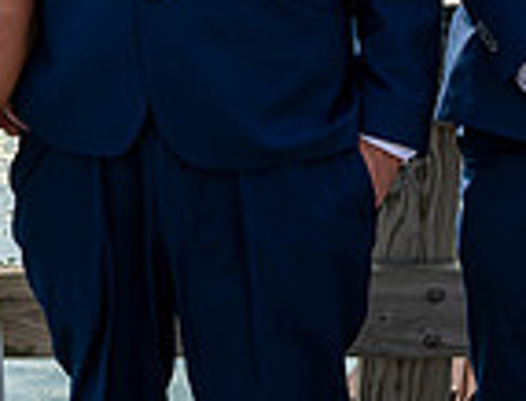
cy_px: 53
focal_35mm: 119
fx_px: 1819
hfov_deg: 15.7
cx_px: -156
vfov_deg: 12.5
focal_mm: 24
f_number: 7.1
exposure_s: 1/400
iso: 100
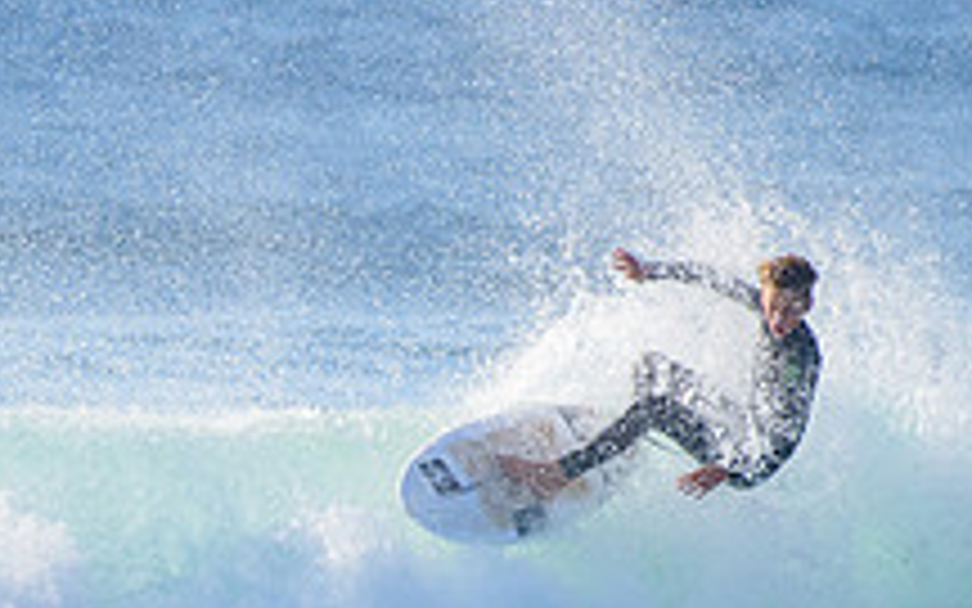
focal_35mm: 1677
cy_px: 538
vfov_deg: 0.8
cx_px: 389
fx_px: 44424
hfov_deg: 1.3
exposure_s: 1/2000
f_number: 5.6
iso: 560
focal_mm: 500
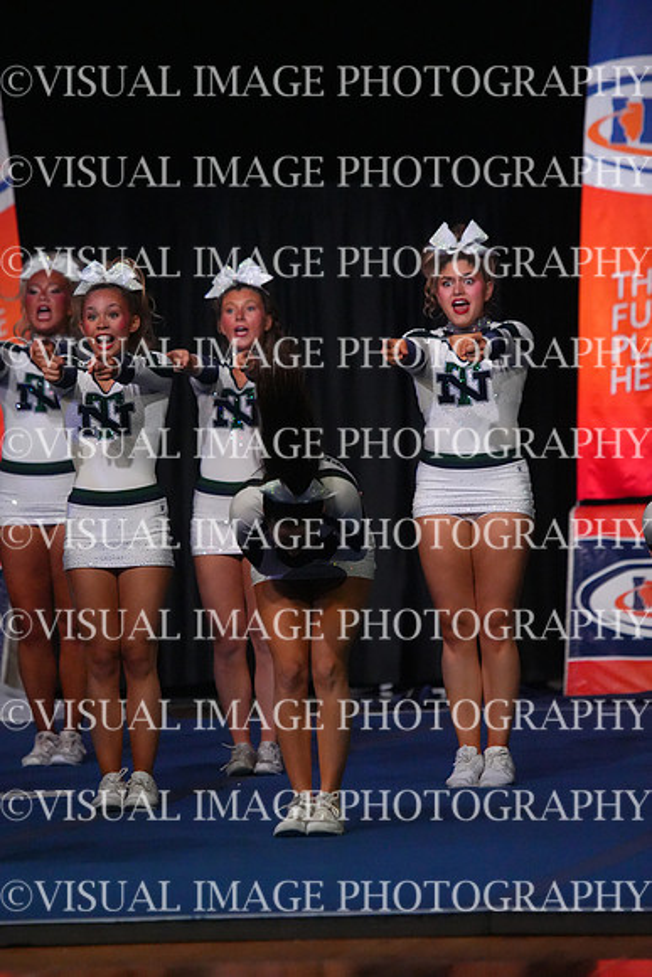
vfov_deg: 7.2
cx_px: 326
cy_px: 488
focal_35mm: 285
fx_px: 7737
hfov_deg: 4.8
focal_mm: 285
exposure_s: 1/1250
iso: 16000
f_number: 5.6
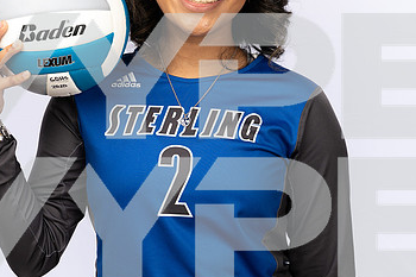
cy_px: 90
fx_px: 1178
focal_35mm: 102
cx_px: 128
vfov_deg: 13.4
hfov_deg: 19.9
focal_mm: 54
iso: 160
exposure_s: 1/250
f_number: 7.1
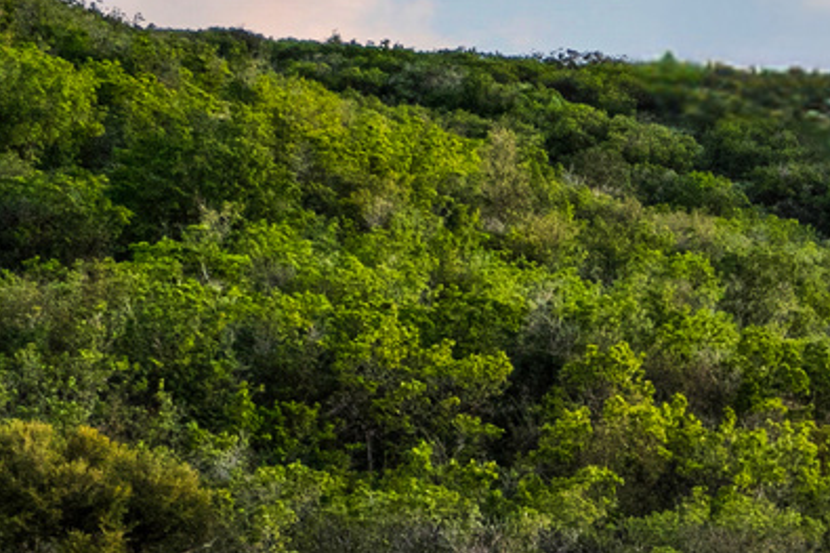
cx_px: 1996
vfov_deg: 11.1
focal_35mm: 114
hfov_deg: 13.3
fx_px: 2627
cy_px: 1051
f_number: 2.8
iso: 100
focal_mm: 8.4
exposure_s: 1/25
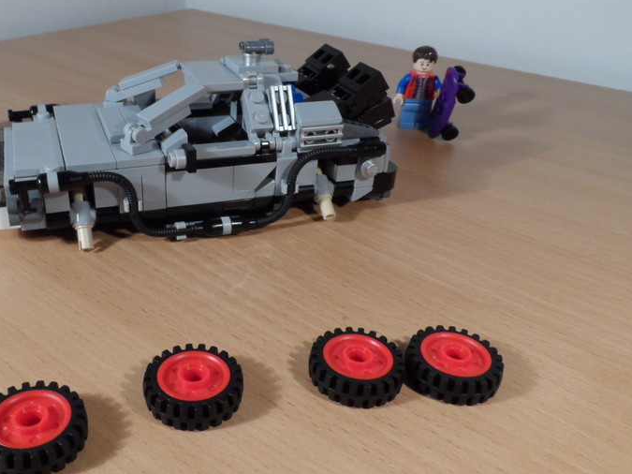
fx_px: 584
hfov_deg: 56.2
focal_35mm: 32
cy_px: 237
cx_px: 239
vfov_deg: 44.1
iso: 200
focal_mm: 4
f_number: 3.2
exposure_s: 1/45
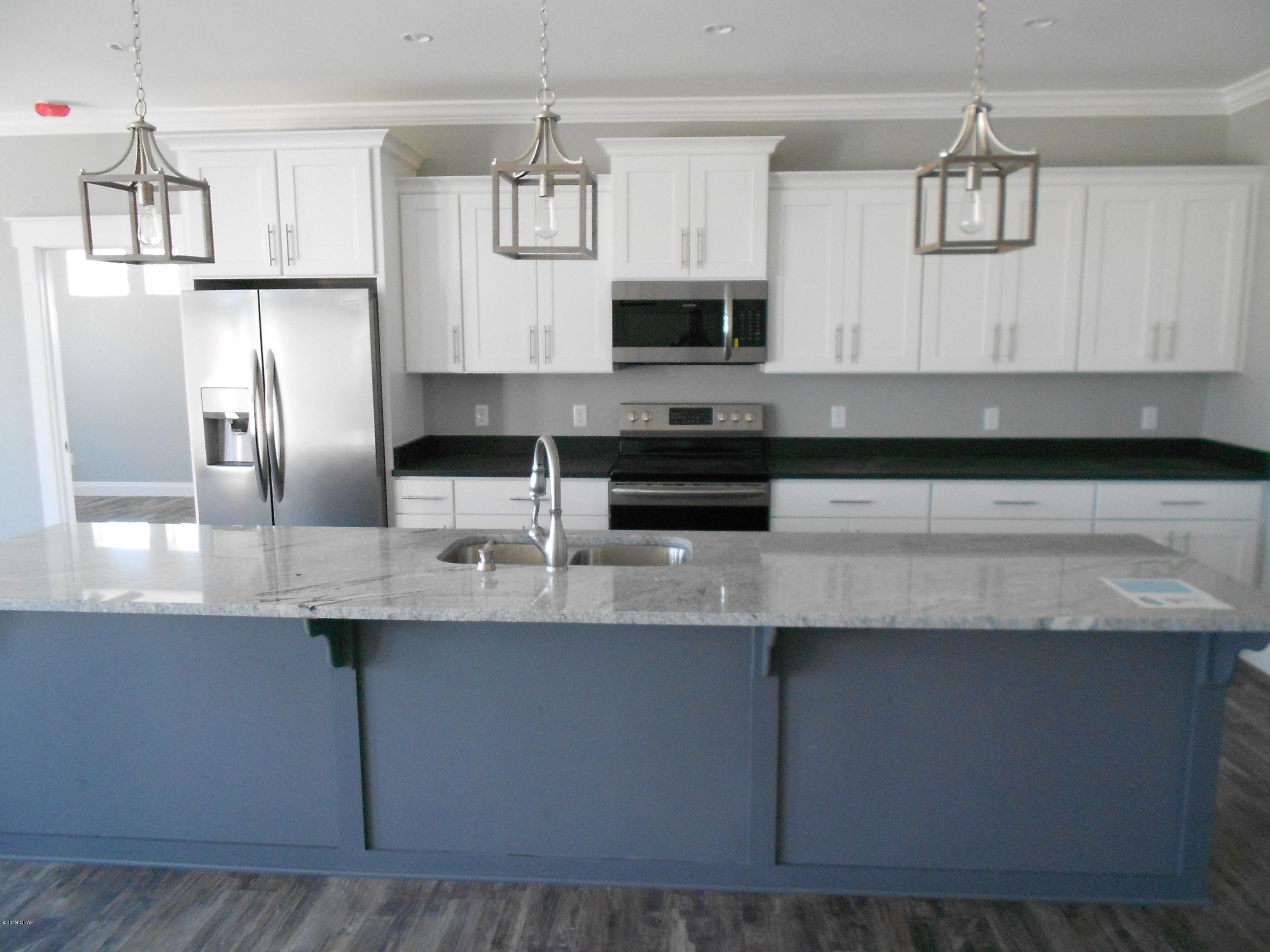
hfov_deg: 67.3
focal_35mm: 26
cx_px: 635
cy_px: 476
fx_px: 954
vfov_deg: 53.1
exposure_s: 1/50
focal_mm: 4.6
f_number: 3.2
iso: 400
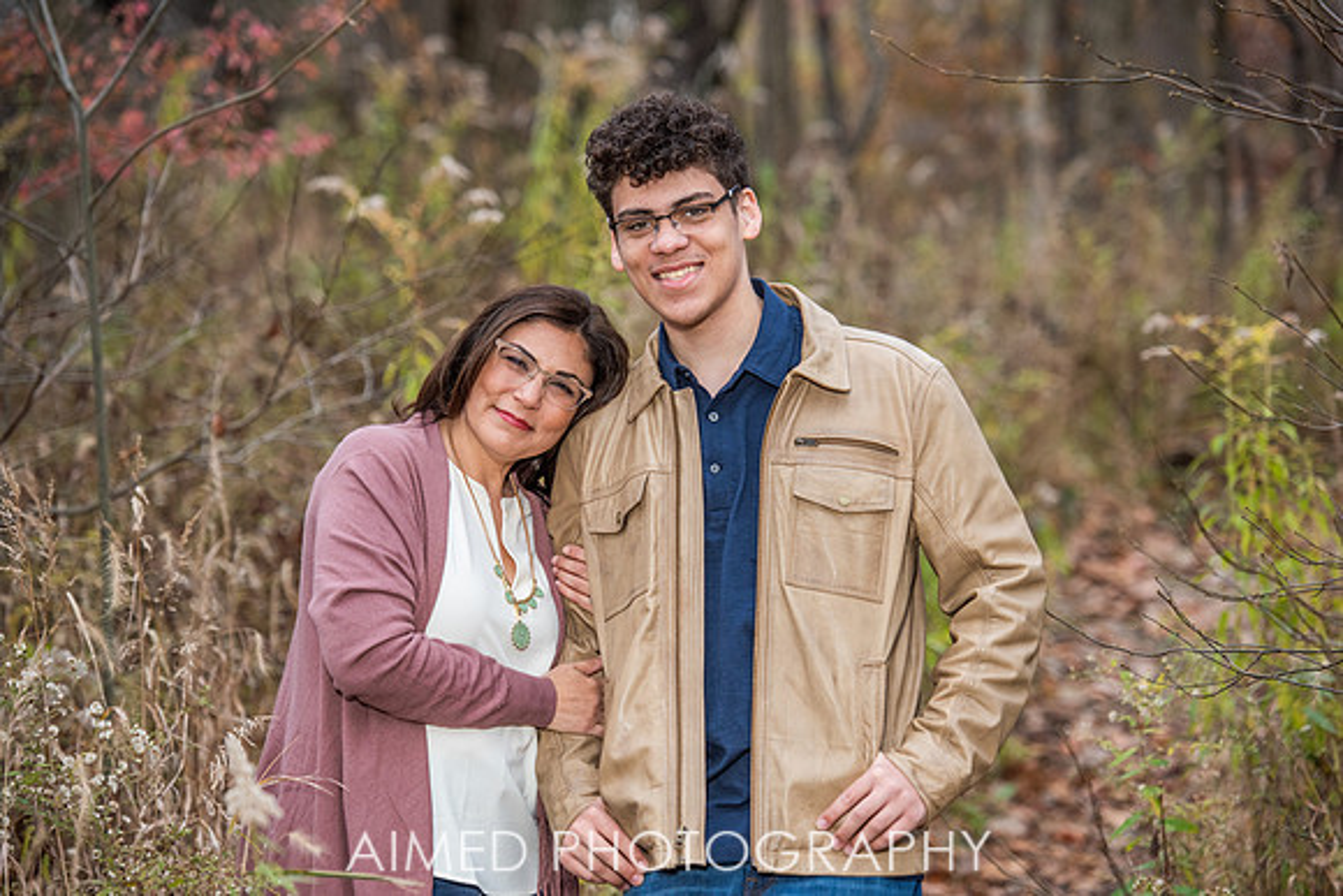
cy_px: 448
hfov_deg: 15.0
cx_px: 675
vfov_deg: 10.1
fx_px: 5085
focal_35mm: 136
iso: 400
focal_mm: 135
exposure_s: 1/200
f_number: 4
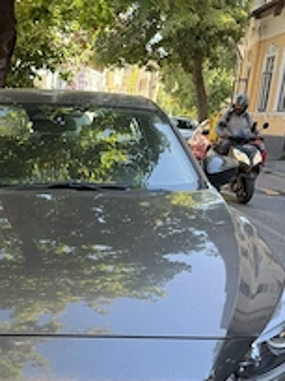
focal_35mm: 47
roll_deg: -3.0
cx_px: 54
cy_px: 284
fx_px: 516
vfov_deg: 39.4
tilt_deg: -15.8
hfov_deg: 30.1
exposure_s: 1/228
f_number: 1.78
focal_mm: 6.76
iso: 160
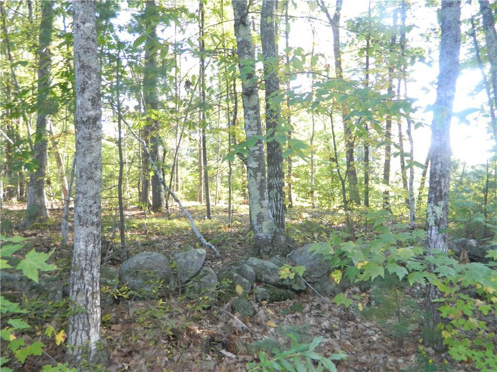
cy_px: 186
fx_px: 445
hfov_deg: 58.4
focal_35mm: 31
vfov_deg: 45.4
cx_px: 248
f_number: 3.2
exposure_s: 1/30
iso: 110
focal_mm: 5.6
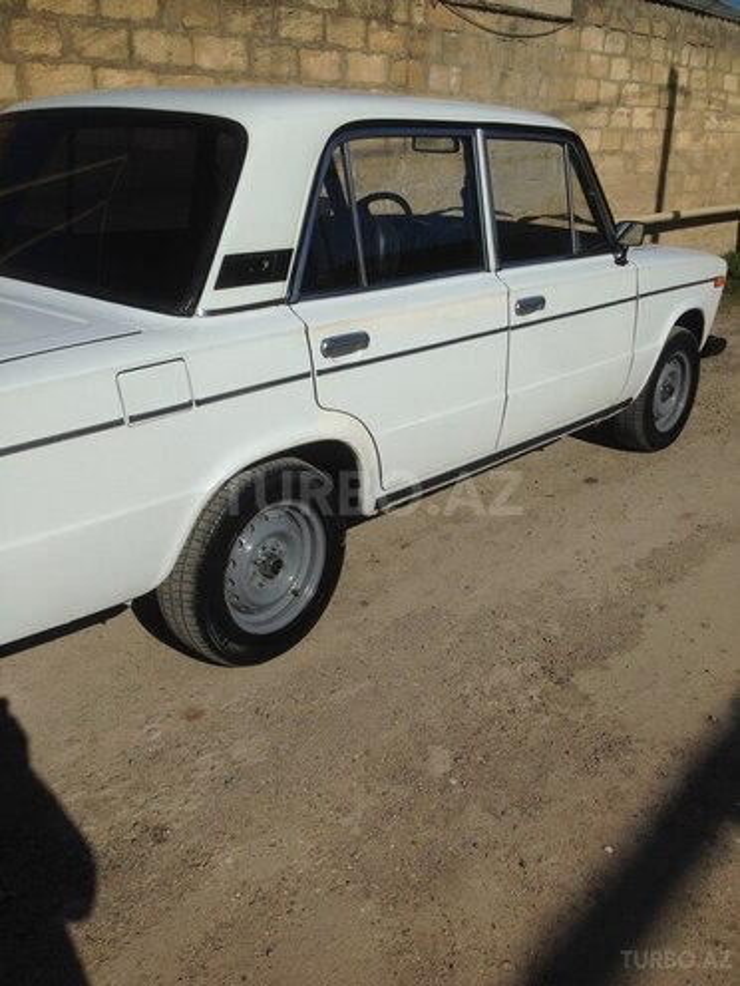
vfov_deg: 55.4
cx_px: 370
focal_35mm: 33
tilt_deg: -19.2
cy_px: 493
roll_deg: -1.6
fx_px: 941
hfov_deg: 42.9
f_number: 2.4
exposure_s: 1/6024
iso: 50
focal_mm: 4.12
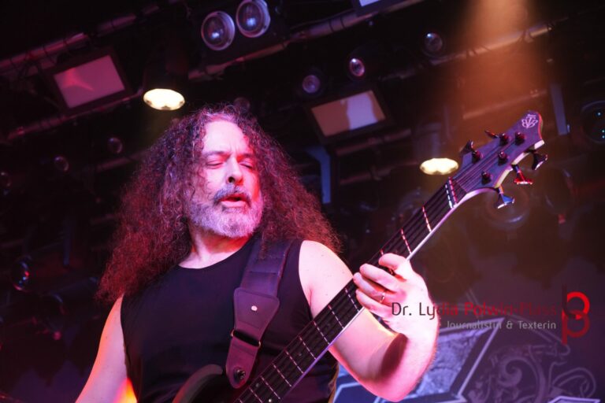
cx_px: 302
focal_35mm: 69
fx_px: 1159
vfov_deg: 19.7
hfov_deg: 29.2
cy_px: 202
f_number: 4.5
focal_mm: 46
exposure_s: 1/160
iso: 3200
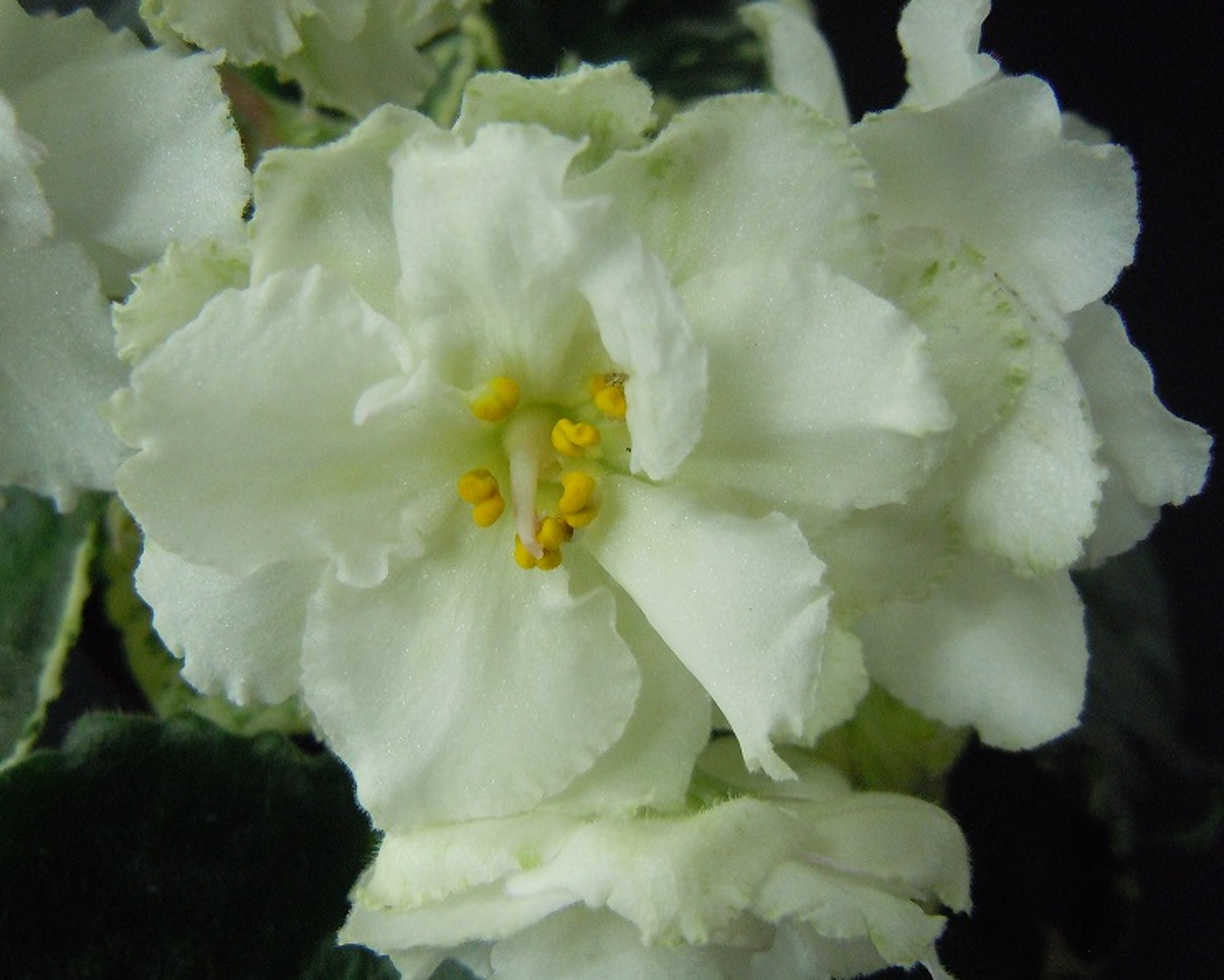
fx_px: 1159
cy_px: 483
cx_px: 563
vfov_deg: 45.8
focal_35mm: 32
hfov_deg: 55.6
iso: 640
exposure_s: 1/125
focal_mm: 5.4
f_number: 3.5
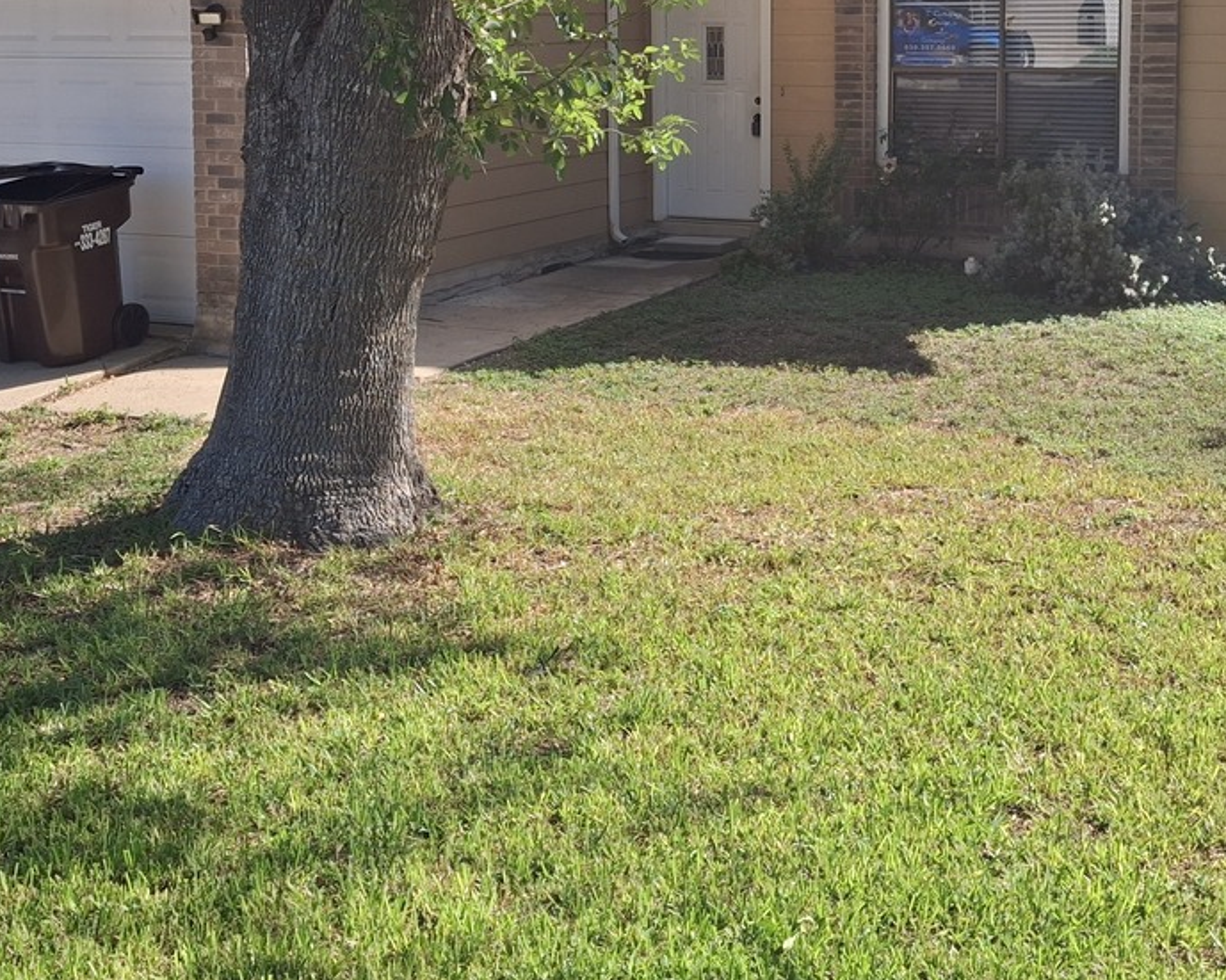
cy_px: 160
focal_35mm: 51
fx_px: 1850
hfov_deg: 36.6
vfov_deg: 28.9
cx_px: 692
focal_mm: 4.69
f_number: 1.8
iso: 25
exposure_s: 1/1041
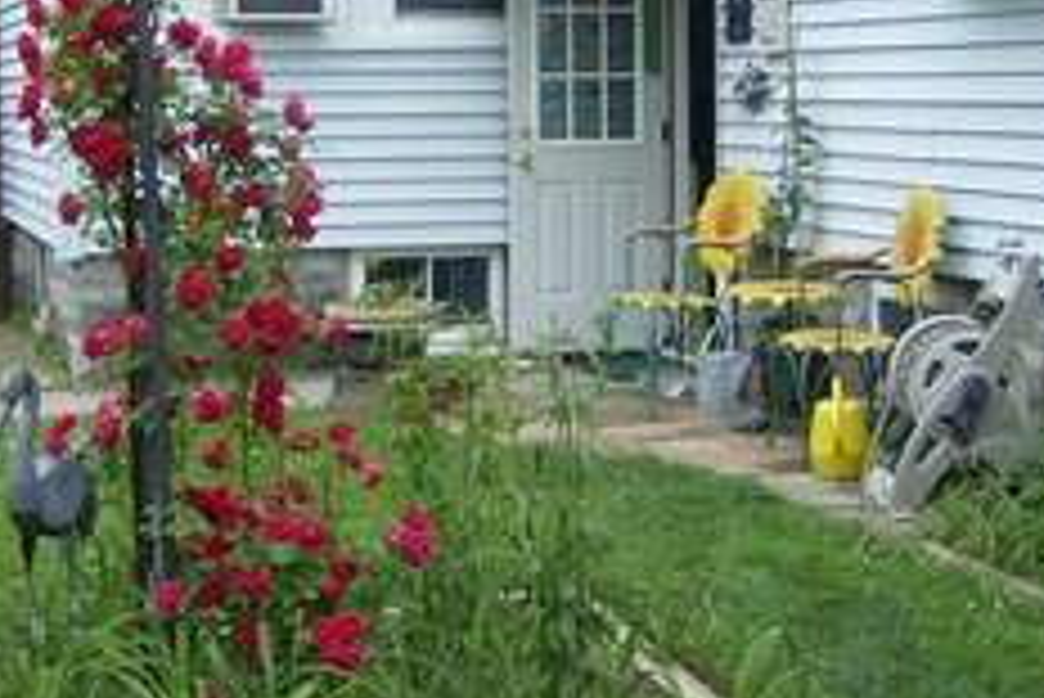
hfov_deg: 28.1
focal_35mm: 71
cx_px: 302
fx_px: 2060
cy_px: 234
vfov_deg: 19.2
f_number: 2.8
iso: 100
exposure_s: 1/453
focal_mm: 6
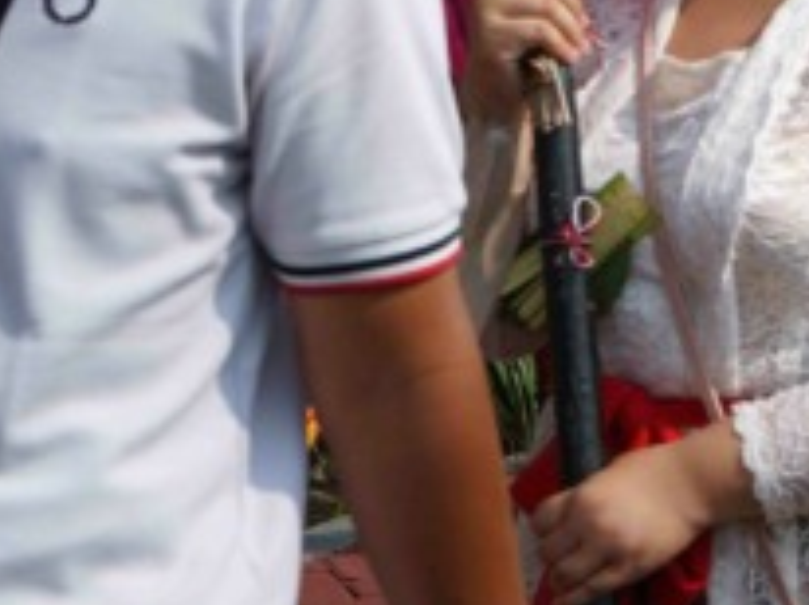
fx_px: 3315
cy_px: -259
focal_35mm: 142
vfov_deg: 10.1
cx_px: 1182
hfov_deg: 13.2
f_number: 8
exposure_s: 1/250
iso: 100
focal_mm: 44
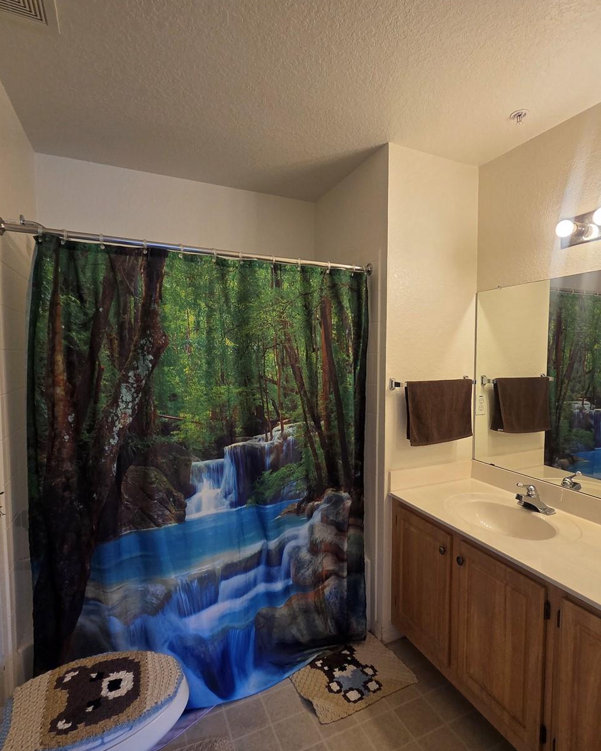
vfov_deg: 89.6
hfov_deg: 76.6
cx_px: 339
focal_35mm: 17
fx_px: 378
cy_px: 376
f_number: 2.2
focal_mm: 2.2
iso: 100
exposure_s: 1/120
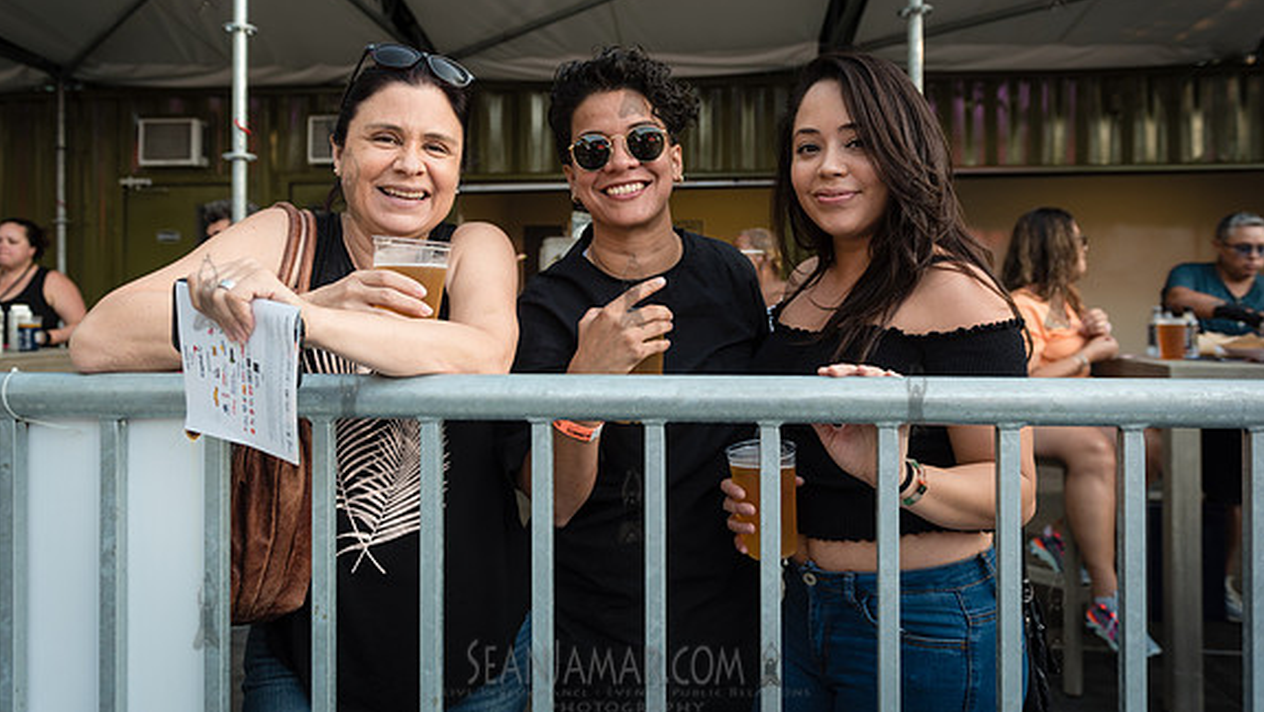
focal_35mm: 29
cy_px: 291
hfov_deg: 66.0
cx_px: 631
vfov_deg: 40.1
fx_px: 972
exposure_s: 1/125
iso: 200
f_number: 4
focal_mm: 27
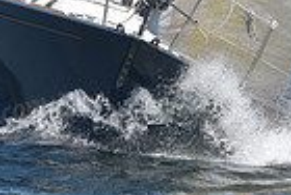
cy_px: -3
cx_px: 156
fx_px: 5687
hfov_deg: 2.9
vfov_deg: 2.0
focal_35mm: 702
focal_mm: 170
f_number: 6.3
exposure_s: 1/1000
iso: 250
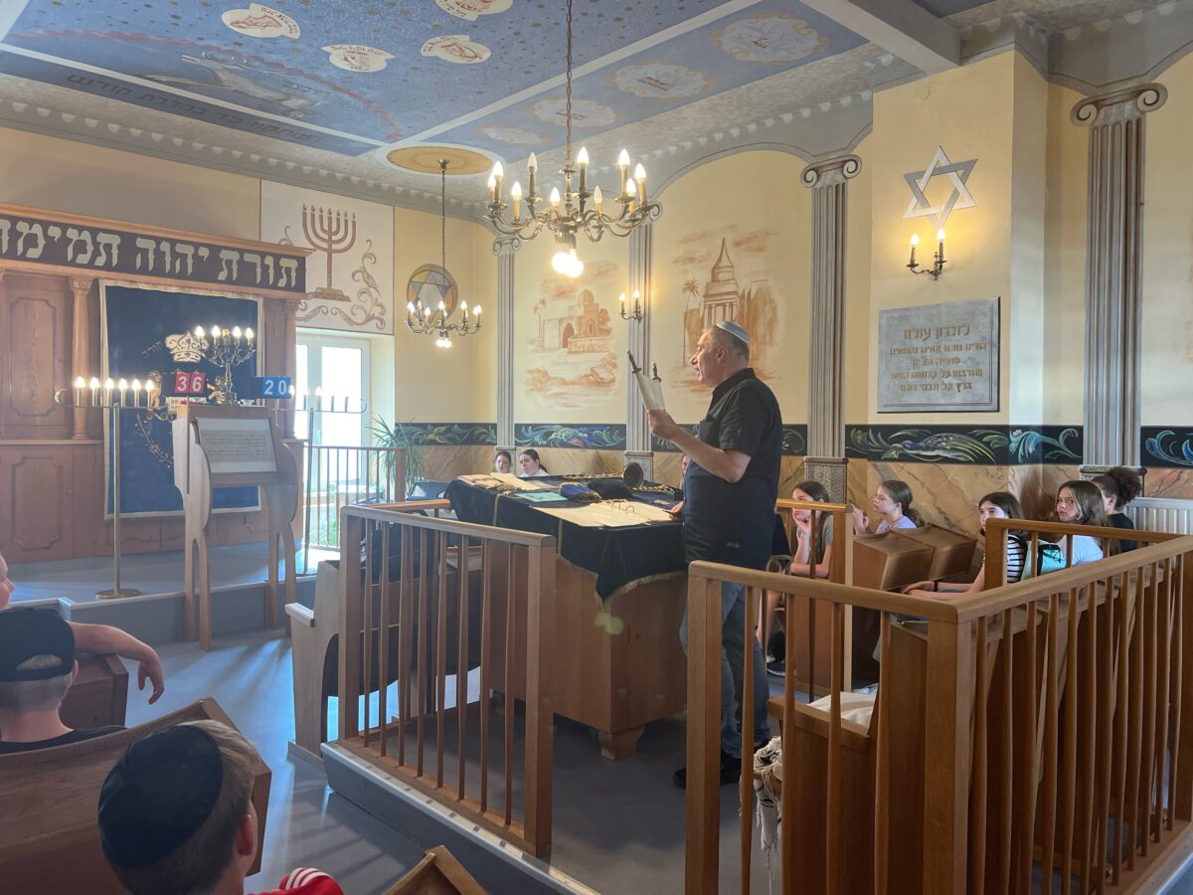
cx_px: 596
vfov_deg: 53.1
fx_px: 896
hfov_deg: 67.3
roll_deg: -0.8
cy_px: 448
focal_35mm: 26
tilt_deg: -0.2
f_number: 1.5
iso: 125
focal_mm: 5.7
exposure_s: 1/100
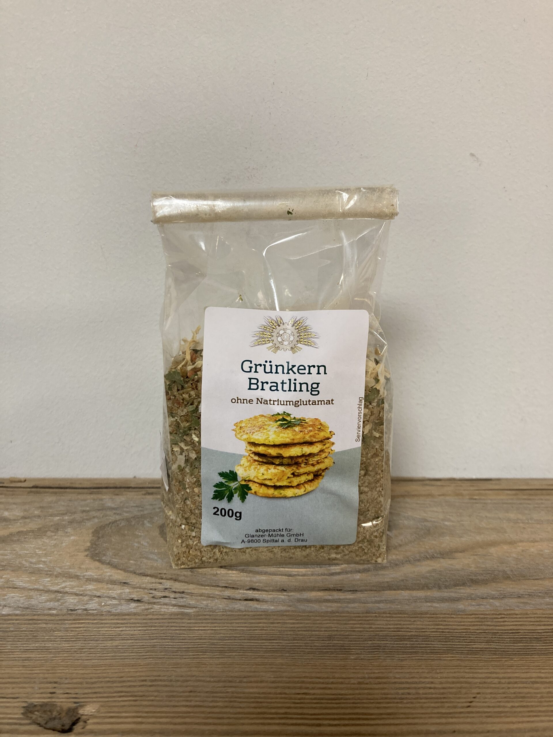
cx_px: 276
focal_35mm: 28
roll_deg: +0.3
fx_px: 596
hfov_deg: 49.7
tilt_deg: -12.3
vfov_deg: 63.4
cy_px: 368
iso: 125
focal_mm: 3.99
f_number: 1.8
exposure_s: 1/50
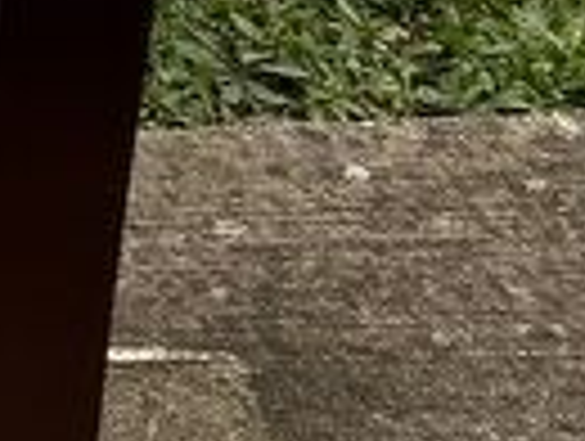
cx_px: -796
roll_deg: +2.5
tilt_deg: -18.4
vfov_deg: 8.3
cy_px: -702
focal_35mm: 160
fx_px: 2709
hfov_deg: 10.6
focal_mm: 5.7
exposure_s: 1/840
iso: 50
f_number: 1.5
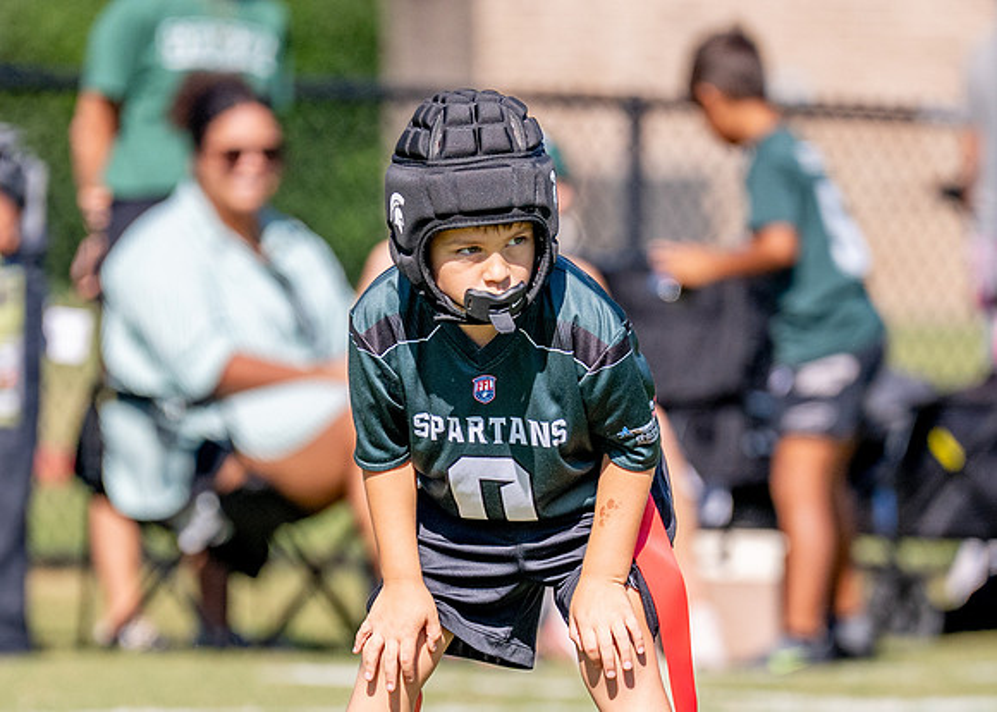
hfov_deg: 3.5
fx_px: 16272
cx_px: 459
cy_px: 540
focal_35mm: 575
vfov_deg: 2.5
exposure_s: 1/5000
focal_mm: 200
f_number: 2.8
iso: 250
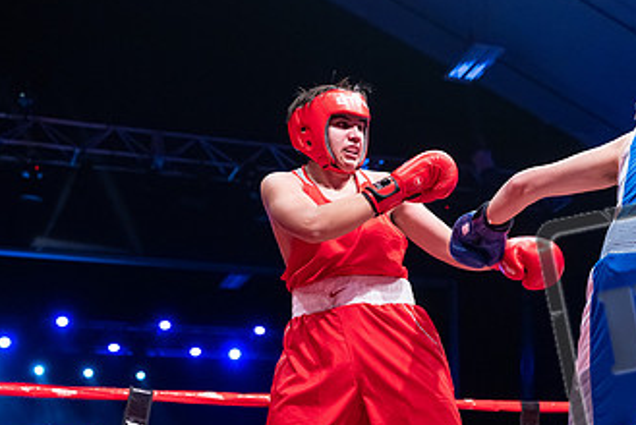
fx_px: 1308
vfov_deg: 18.4
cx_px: 541
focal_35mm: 74
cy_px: 254
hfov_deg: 26.6
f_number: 2.8
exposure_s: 1/800
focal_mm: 42
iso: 3200
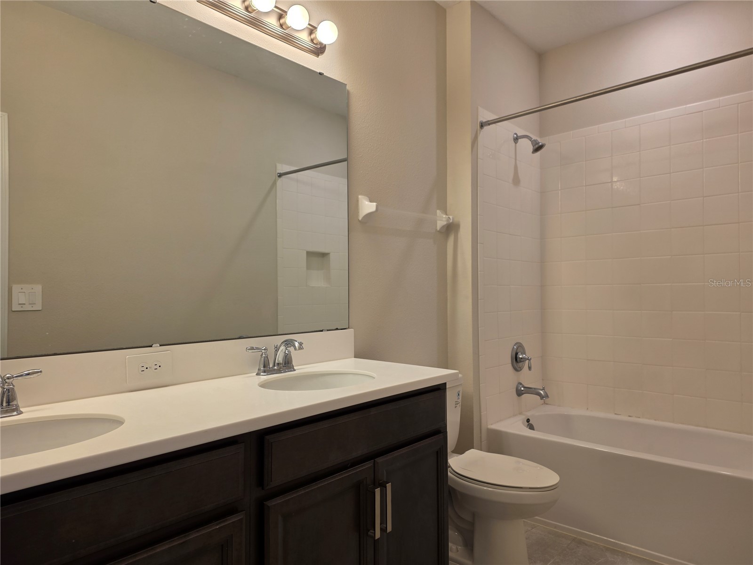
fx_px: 500
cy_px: 282
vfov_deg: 58.9
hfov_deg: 73.9
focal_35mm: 23
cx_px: 376
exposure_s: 1/120
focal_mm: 6.3
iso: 64
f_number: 1.7
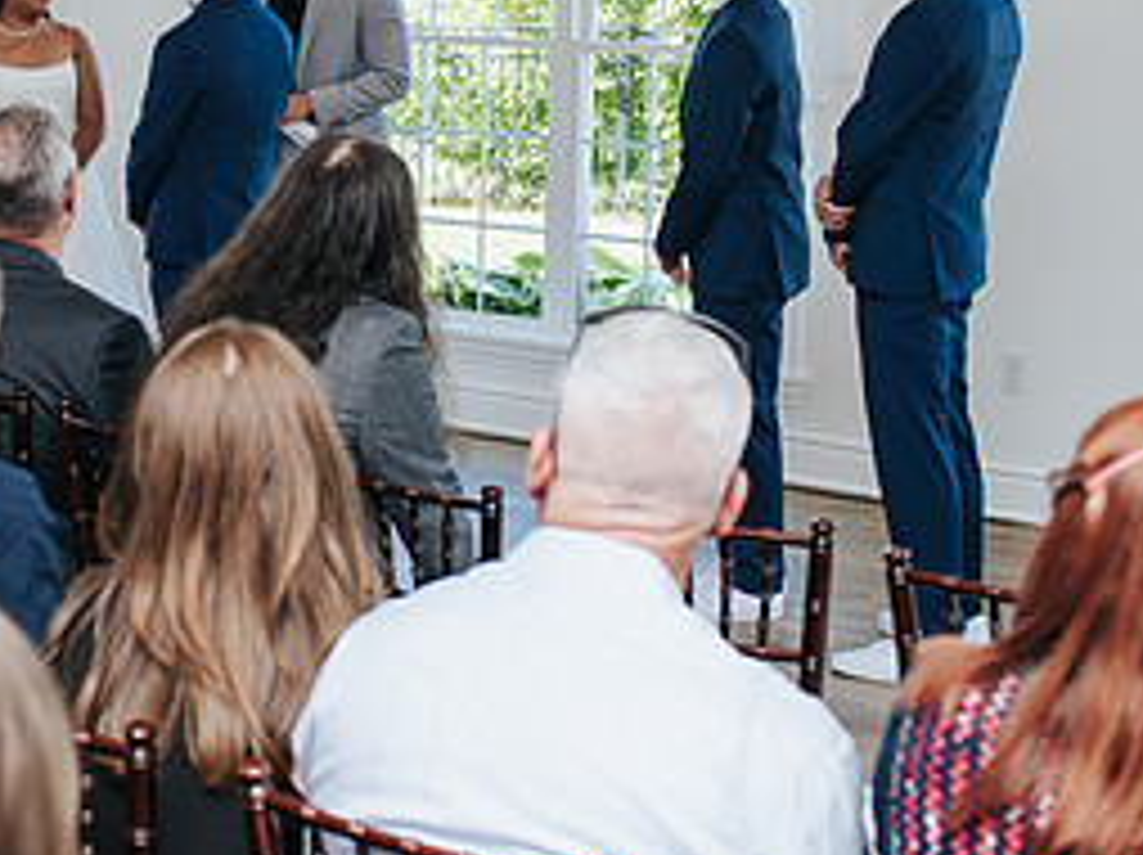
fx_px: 2705
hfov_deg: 22.7
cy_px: 166
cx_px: -53
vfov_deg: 17.8
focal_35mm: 82
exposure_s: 1/200
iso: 110
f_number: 3.5
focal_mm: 35
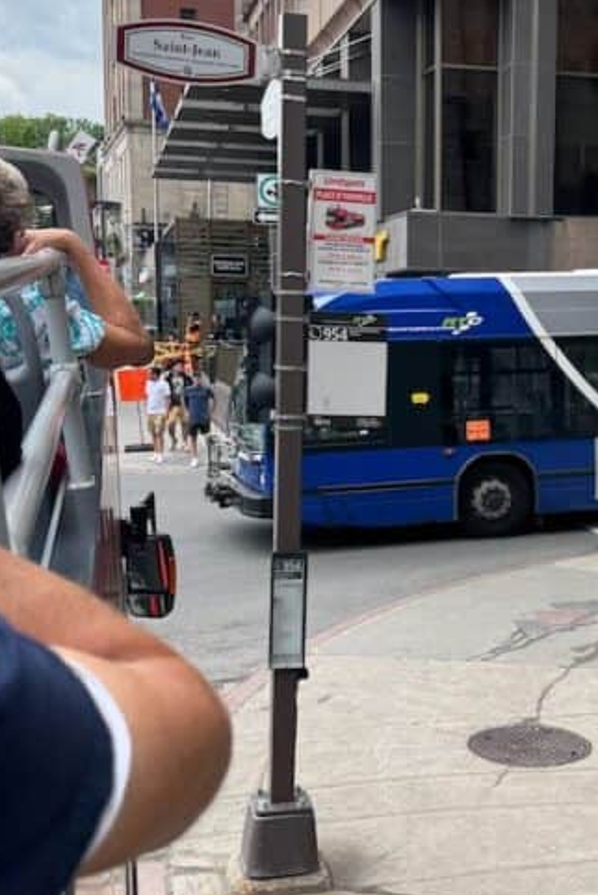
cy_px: 475
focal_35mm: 53
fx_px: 1319
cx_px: 496
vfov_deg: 37.5
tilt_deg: -7.3
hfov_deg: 25.0
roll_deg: +0.2
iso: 80
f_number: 1.78
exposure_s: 1/1112
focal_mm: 6.76
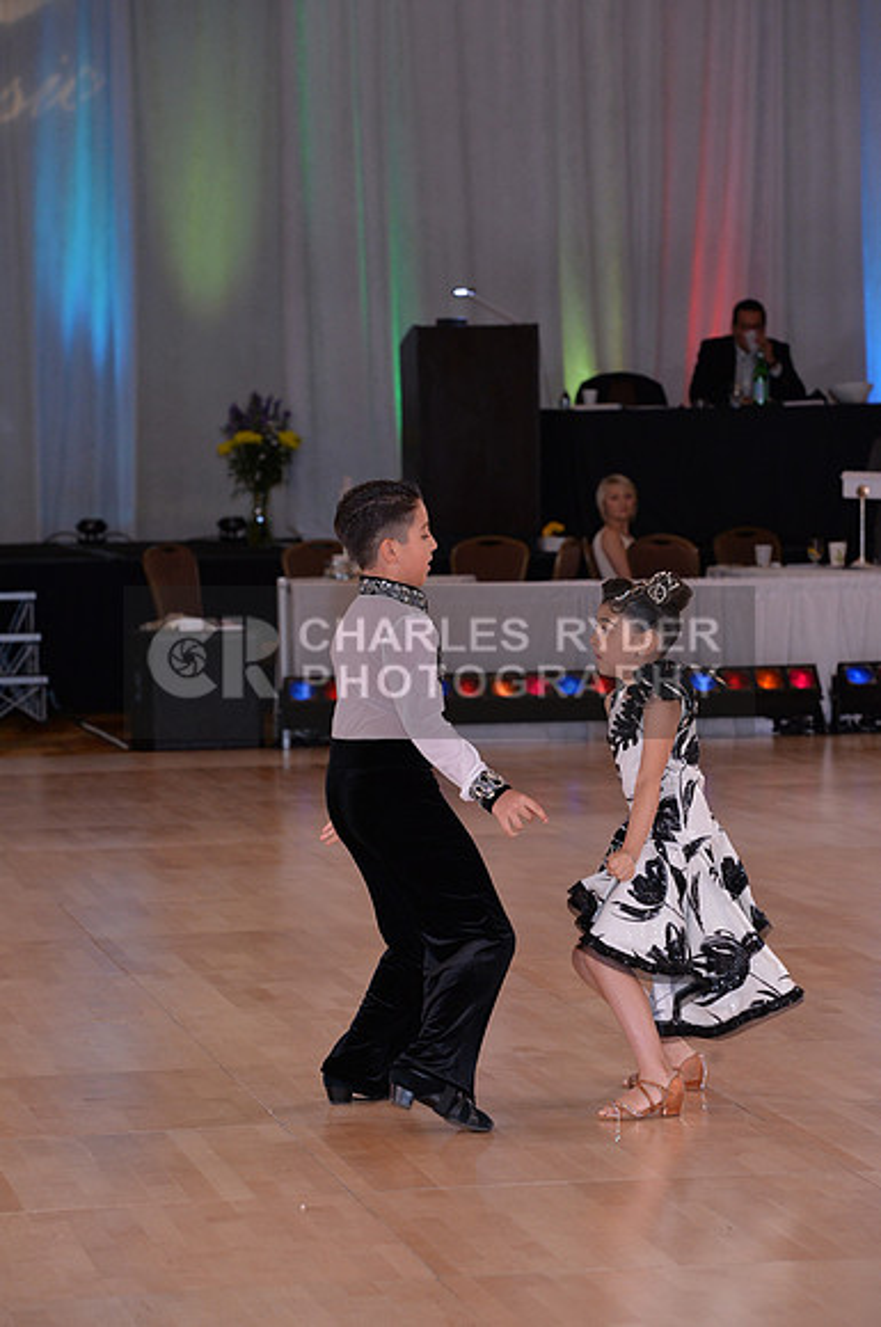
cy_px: 664
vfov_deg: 14.7
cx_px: 440
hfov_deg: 9.8
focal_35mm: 140
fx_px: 5154
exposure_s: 1/250
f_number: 6.3
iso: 2000
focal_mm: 140
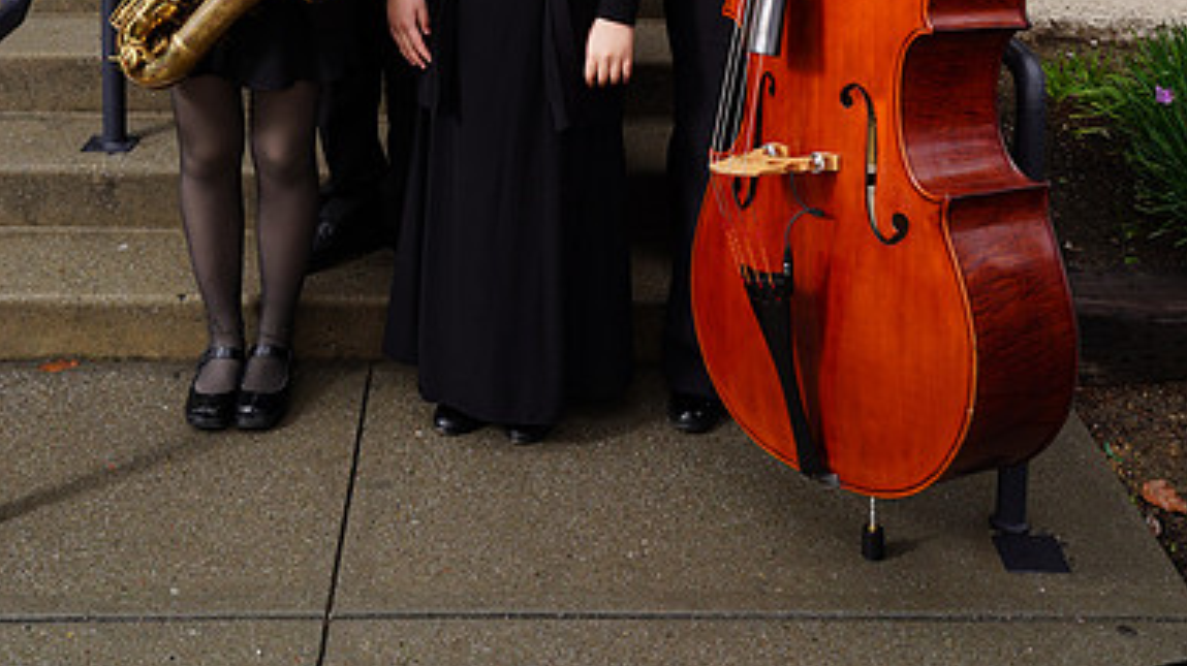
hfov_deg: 38.5
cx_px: 597
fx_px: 1699
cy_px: -164
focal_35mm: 54
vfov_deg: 20.5
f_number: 7.1
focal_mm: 34
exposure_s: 1/200
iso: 200
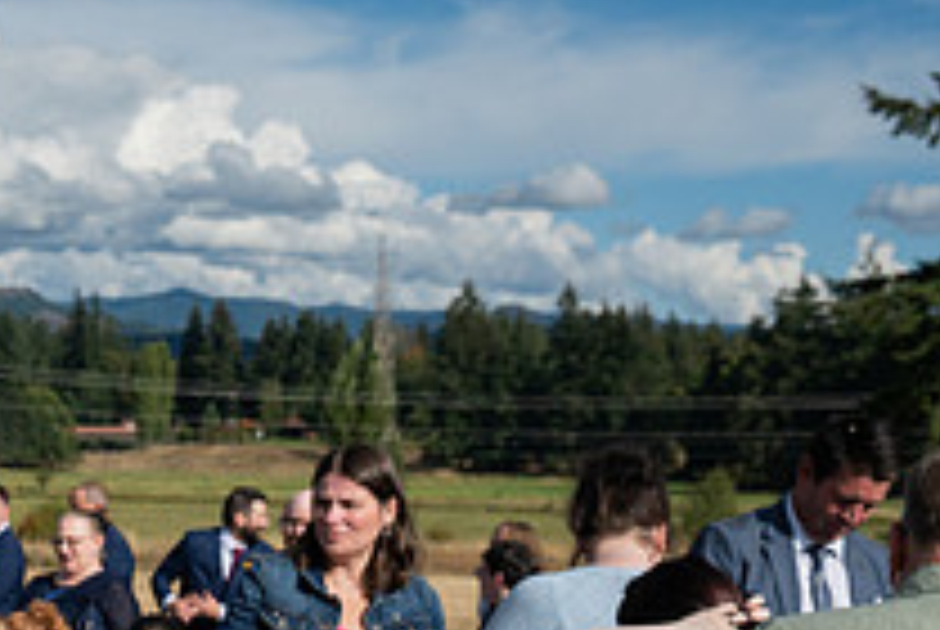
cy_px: 763
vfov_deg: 13.7
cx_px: -337
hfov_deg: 19.2
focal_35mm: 97
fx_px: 2536
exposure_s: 1/8000
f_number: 5
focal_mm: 35
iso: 400
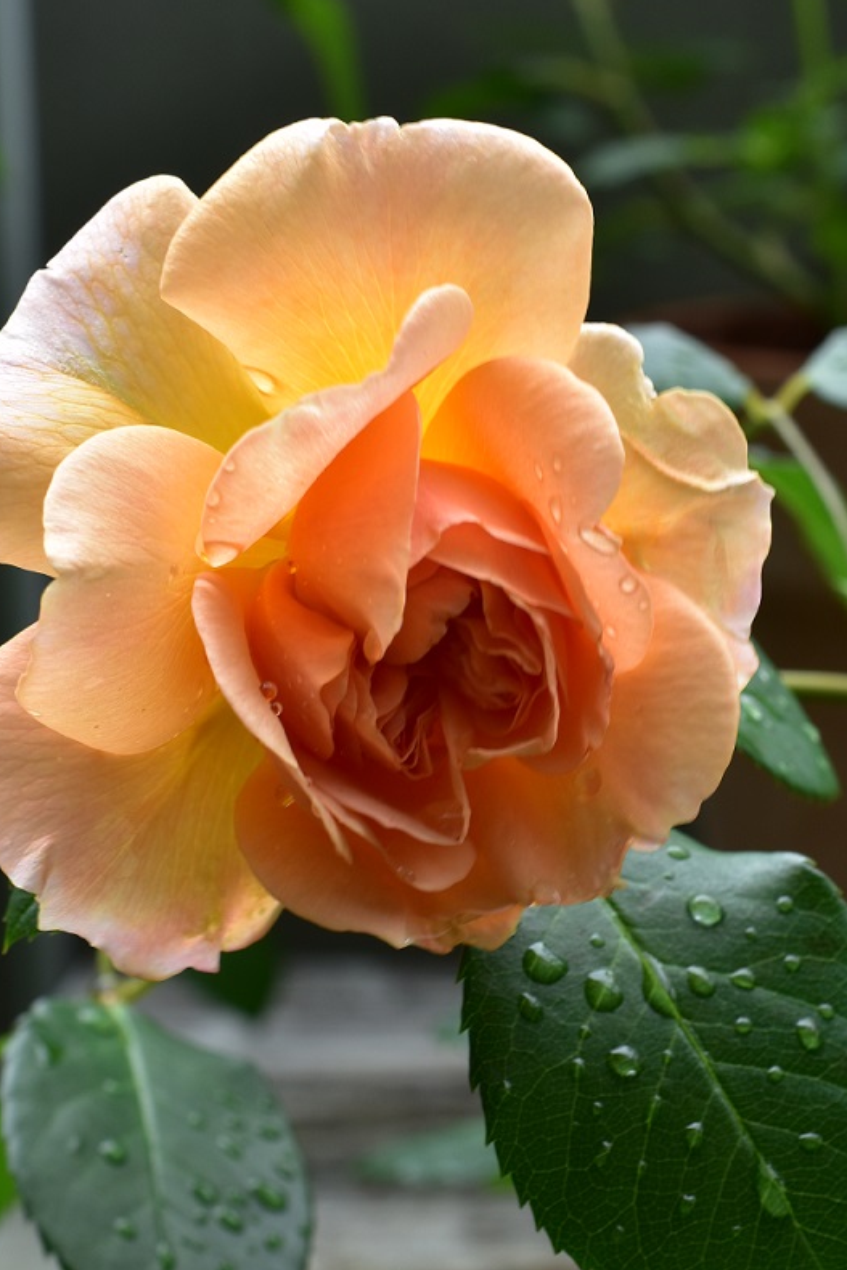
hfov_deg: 16.7
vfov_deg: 24.8
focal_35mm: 82
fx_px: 2892
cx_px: 426
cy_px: 674
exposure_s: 1/30
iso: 250
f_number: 13
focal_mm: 40
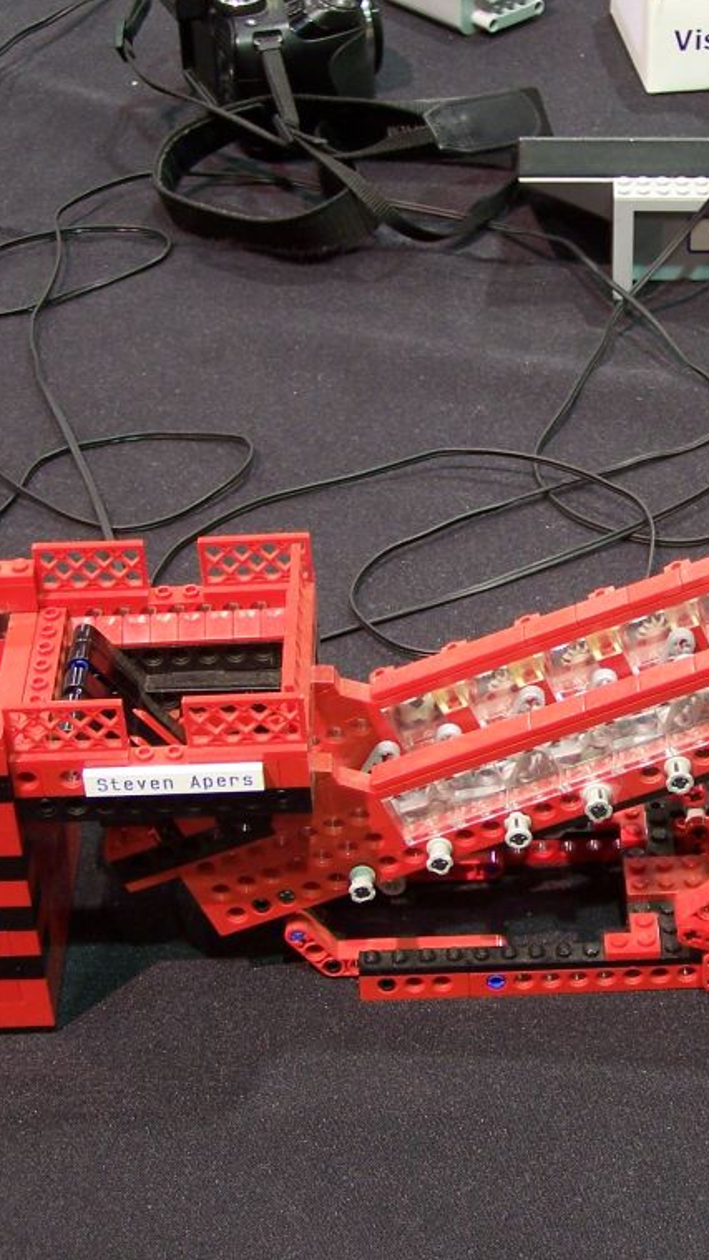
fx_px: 2506
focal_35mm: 75
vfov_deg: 28.2
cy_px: 628
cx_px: 560
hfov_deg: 16.0
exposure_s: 1/2
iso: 80
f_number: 3
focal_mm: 8.5
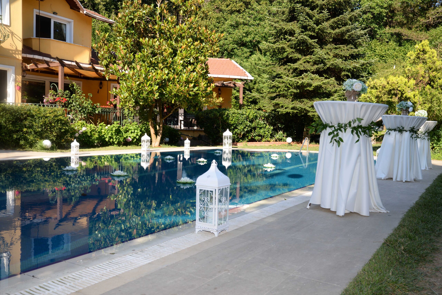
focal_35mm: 34
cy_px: 148
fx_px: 418
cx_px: 221
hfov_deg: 55.8
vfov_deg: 38.9
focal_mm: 34
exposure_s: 1/200
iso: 200
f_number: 8
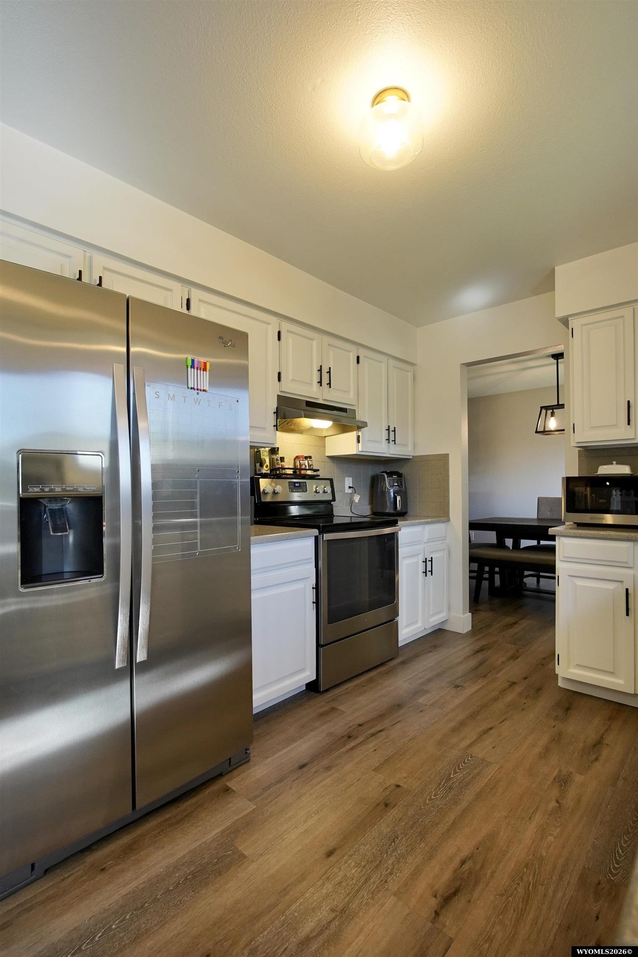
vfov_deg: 96.7
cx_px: 319
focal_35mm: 16
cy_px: 478
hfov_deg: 73.7
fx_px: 425
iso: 1000
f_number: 4
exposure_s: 1/160
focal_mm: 11
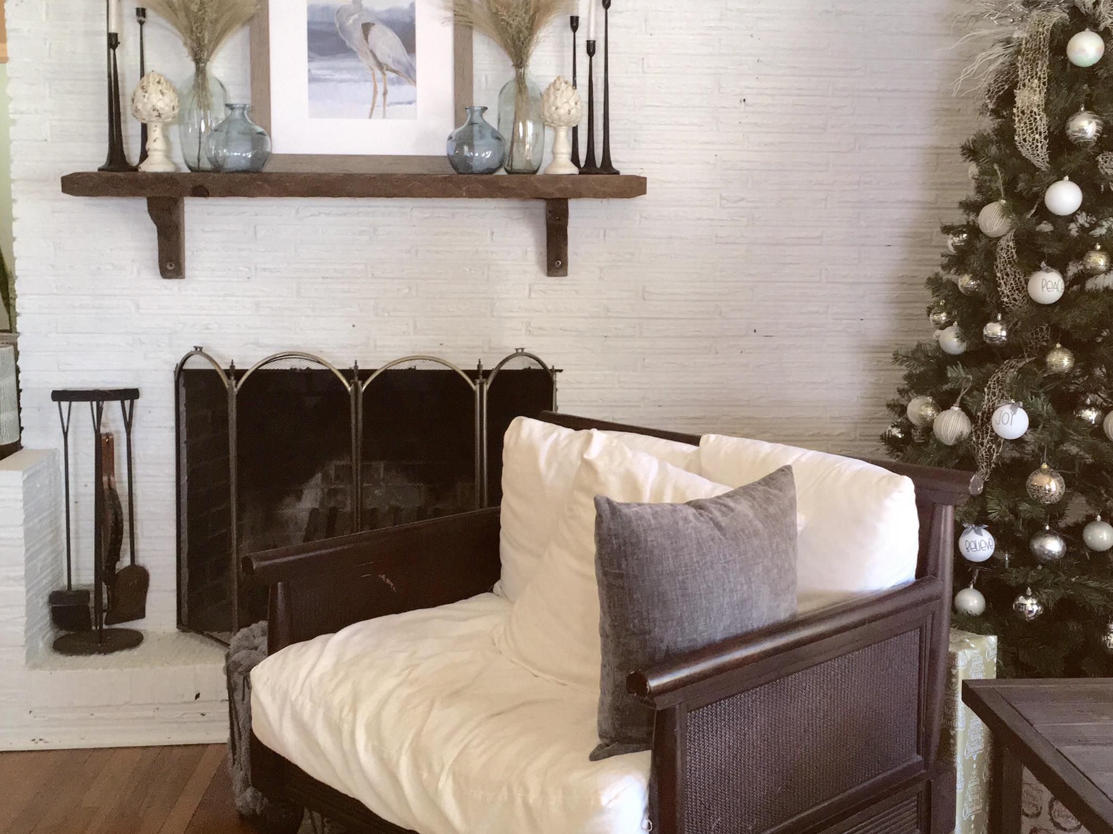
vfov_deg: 33.5
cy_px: 356
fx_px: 1383
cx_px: 598
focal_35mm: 43
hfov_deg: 43.8
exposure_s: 1/30
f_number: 2.2
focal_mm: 4.15
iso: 64
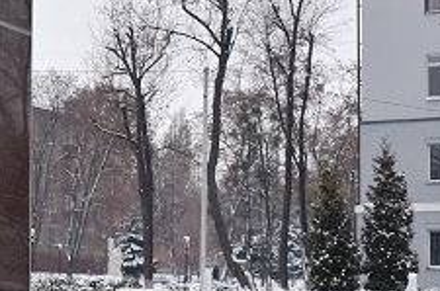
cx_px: -70
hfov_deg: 18.2
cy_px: 232
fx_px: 1312
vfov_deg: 12.6
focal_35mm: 108
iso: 250
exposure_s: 1/250
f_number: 8
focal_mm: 23
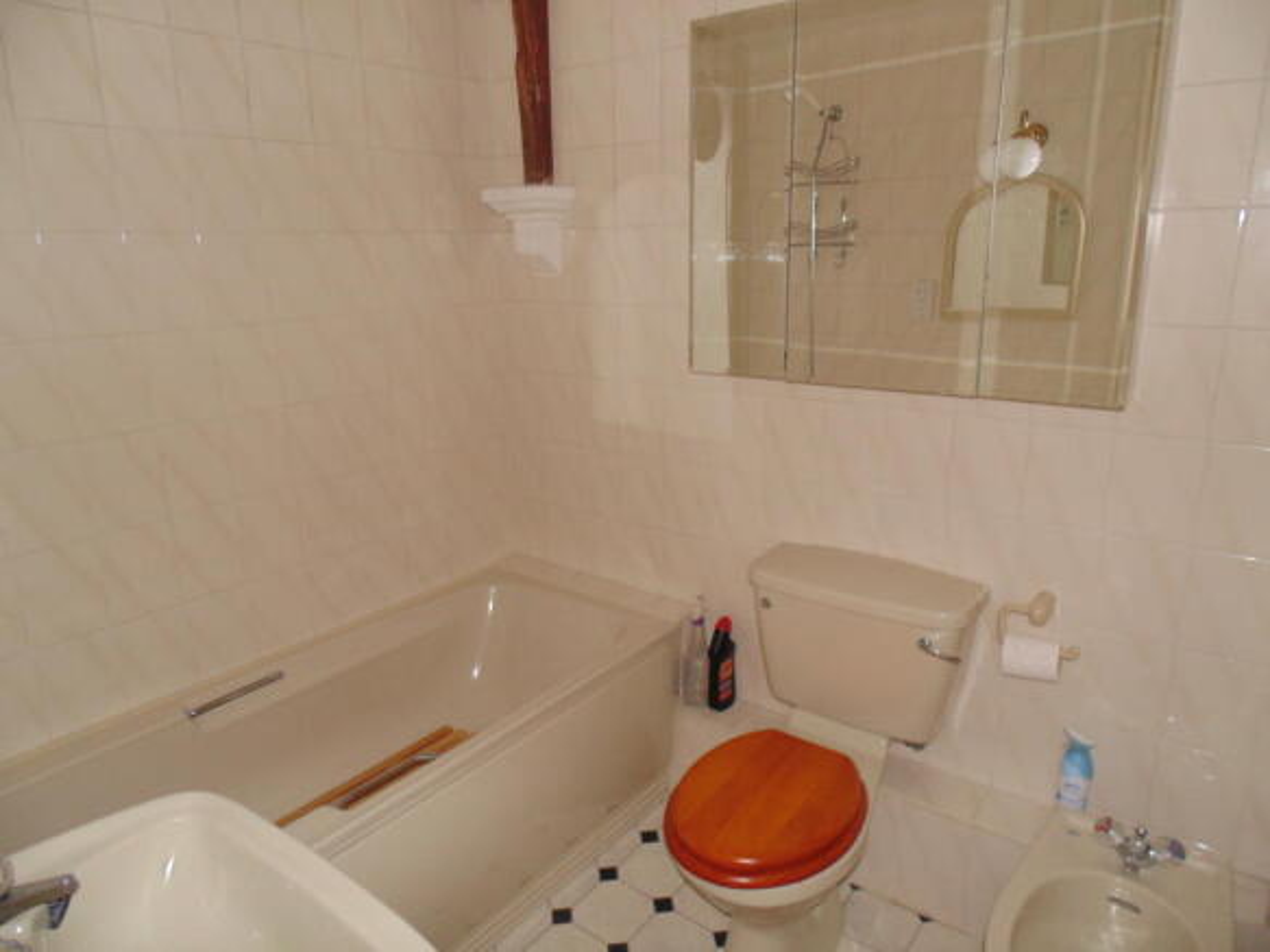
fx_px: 807
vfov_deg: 61.1
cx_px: 635
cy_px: 476
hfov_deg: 76.4
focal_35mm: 22
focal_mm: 4
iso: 200
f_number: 3.1
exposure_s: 1/30
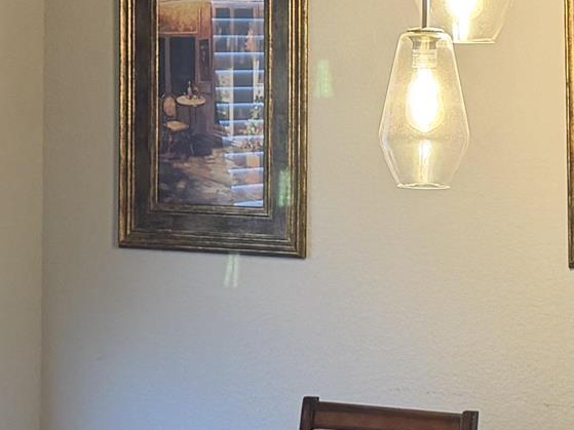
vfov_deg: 11.2
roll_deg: -0.2
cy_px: 83
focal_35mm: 132
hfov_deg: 14.9
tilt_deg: -1.8
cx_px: 378
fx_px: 2188
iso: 200
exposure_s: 1/60
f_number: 1.78
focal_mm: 6.76
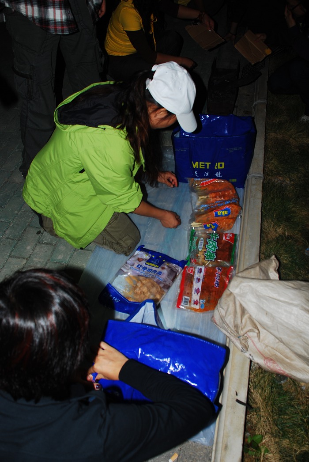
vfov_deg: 61.9
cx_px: 154
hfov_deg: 43.7
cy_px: 231
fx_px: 385
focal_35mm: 30
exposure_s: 1/60
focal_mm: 20
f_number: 3.8
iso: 100
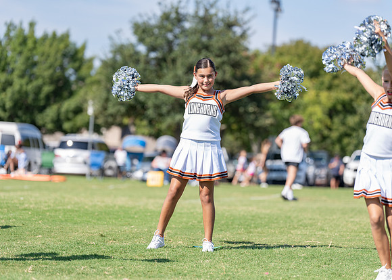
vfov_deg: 9.8
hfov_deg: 13.7
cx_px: 196
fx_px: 1637
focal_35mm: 147
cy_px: 140
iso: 125
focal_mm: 138
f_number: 2.8
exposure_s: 1/1250
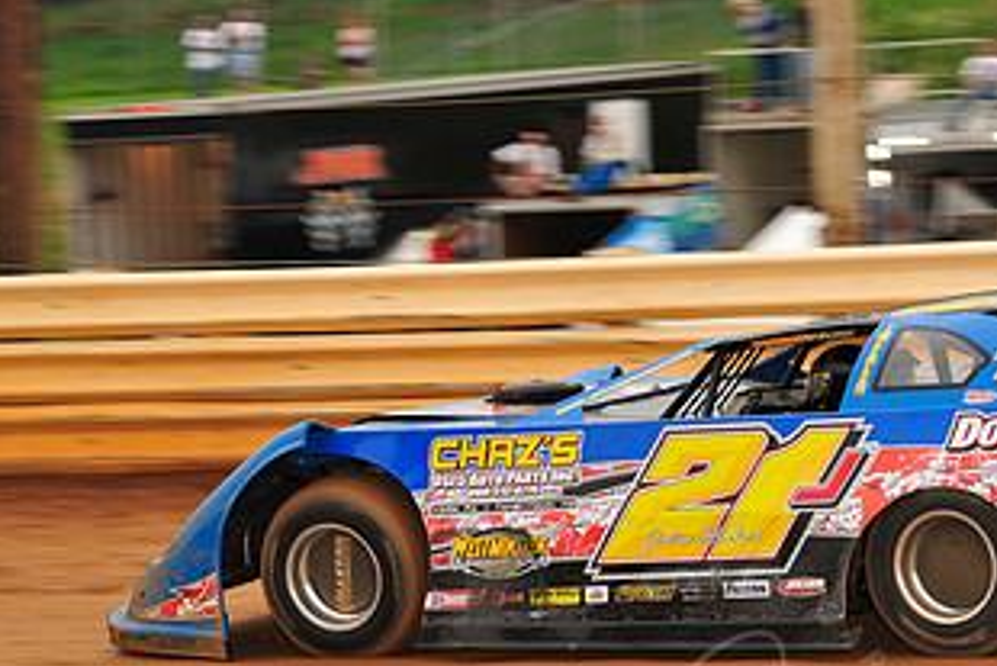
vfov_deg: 5.1
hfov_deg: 7.6
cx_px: 717
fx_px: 7508
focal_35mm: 271
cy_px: 463
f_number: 7.1
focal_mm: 145
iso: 640
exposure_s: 1/320
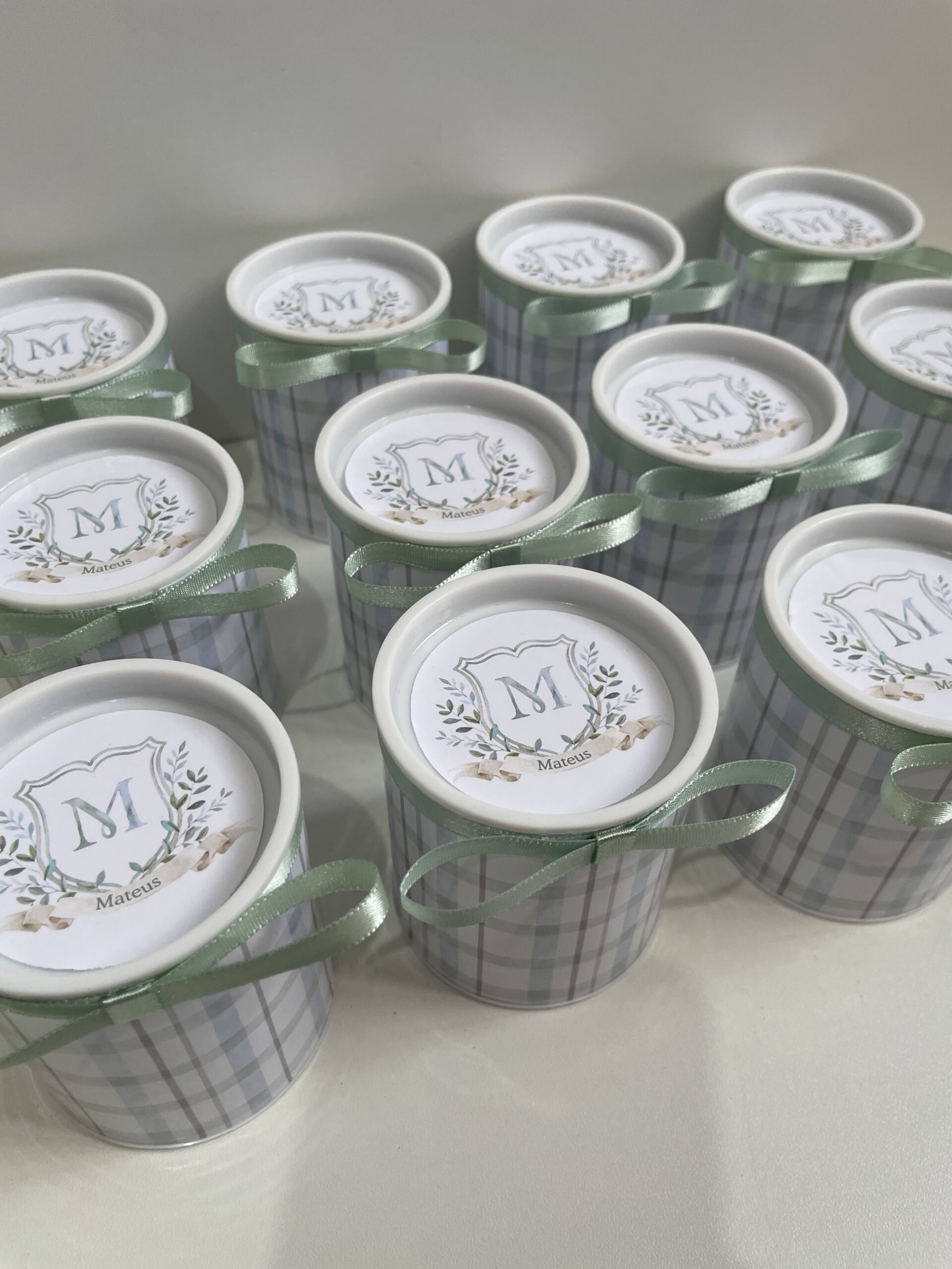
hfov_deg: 53.1
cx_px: 476
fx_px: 953
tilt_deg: -47.2
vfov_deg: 67.3
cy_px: 634
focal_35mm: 26
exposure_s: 1/120
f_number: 1.6
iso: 64
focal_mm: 4.2
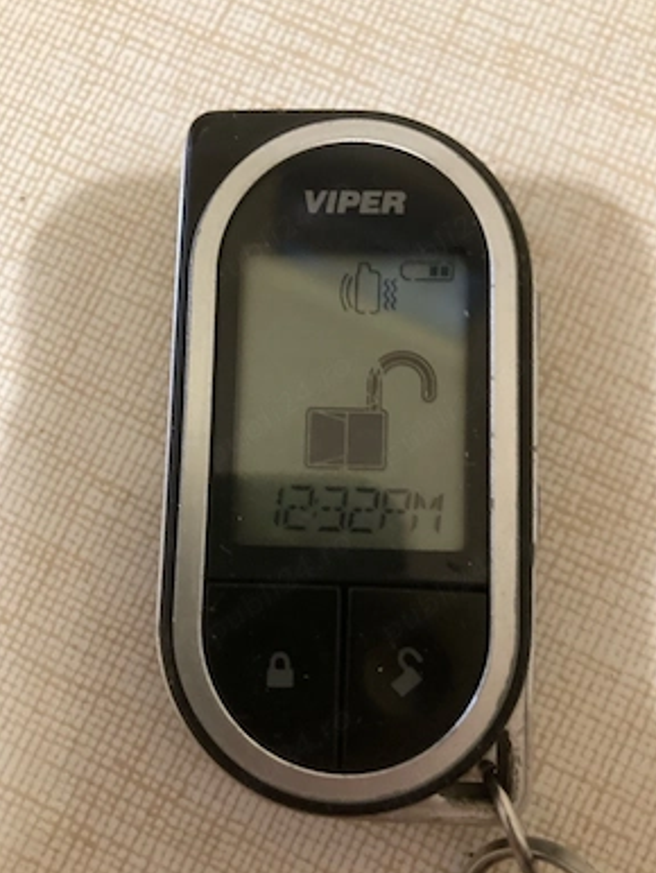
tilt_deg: -80.9
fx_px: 732
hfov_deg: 48.3
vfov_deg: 61.6
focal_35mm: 29
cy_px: 439
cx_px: 323
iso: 640
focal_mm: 3.99
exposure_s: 1/28
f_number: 1.8
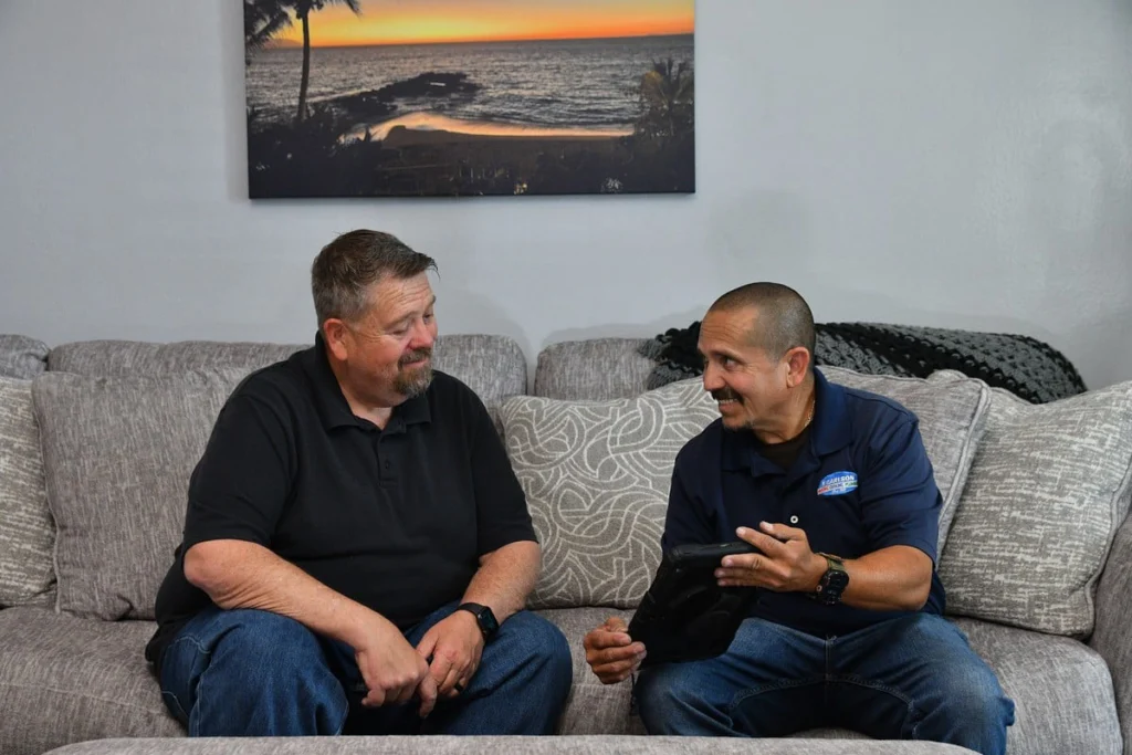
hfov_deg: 38.9
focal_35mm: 51
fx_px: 1604
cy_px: 378
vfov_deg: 26.5
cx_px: 566
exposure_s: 1/320
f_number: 3.5
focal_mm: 34
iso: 1000
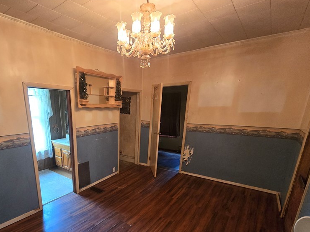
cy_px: 156
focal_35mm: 18
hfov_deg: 85.5
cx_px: 111
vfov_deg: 69.4
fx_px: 161
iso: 800
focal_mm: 2.2
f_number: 2.2
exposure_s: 1/60
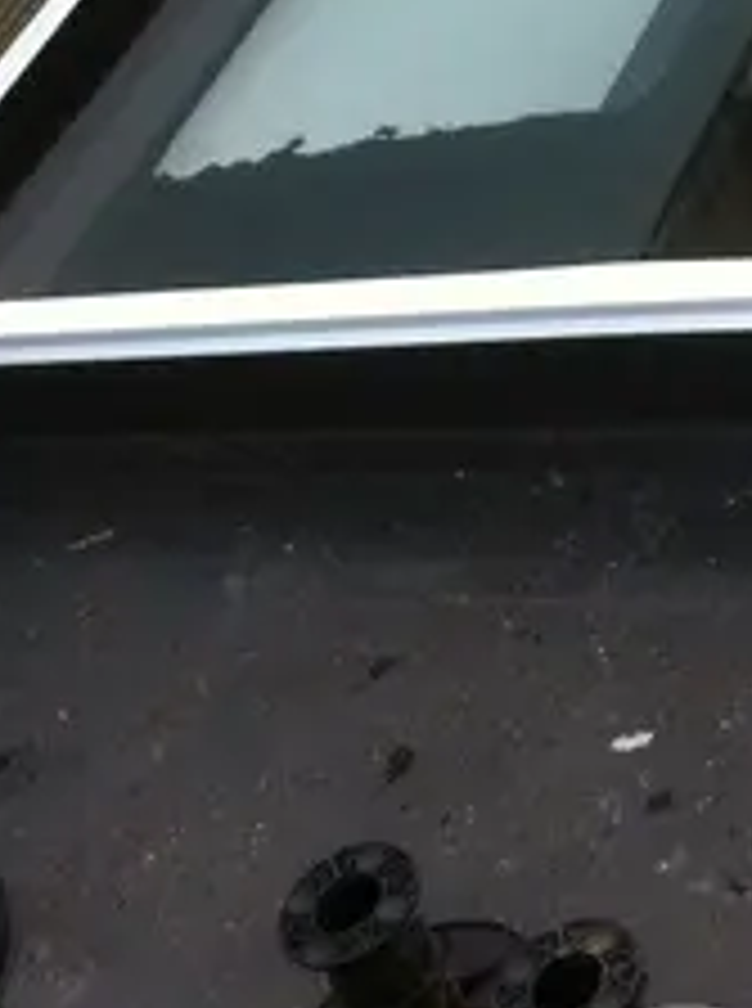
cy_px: -346
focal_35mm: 125
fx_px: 3635
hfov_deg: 11.5
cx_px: 955
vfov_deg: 15.0
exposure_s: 1/120
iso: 125
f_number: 2.8
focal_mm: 3.85
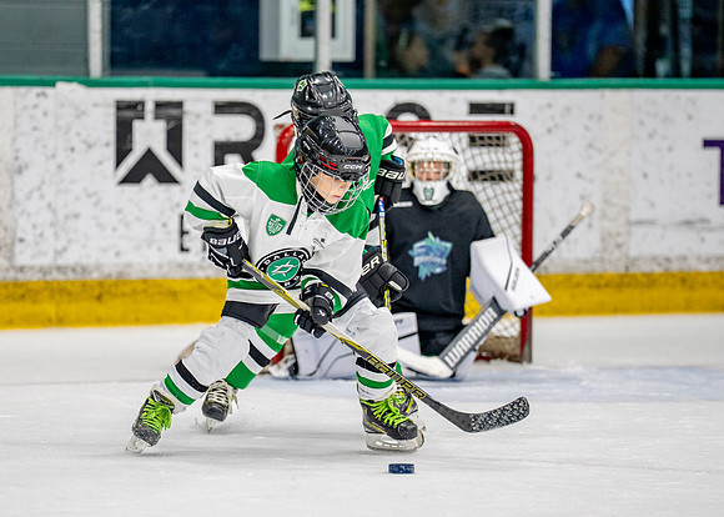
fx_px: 6035
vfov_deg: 4.9
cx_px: 290
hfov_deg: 6.9
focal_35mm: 294
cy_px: 300
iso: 800
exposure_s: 1/1250
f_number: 2.8
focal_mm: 185
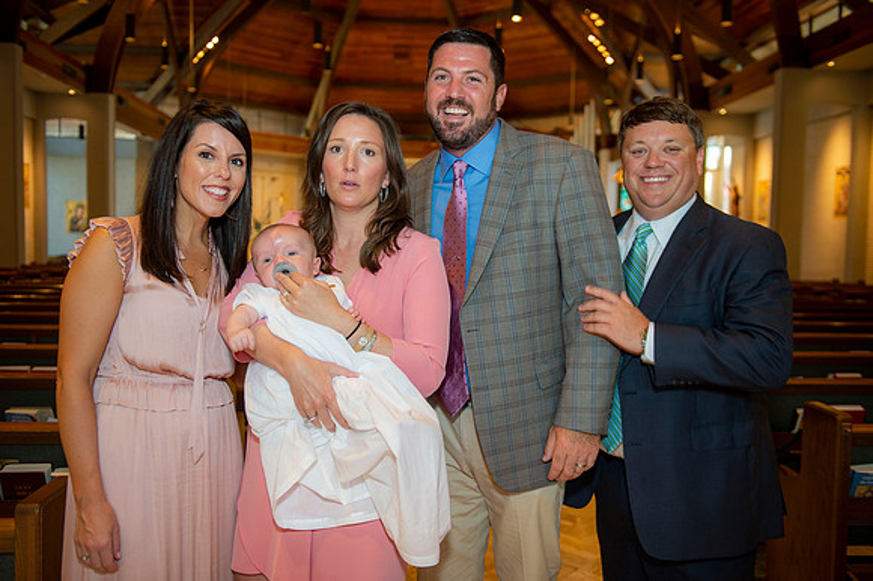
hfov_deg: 55.8
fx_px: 824
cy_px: 290
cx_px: 436
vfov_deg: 38.8
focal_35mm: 34
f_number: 3.2
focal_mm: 34
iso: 1000
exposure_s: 1/100
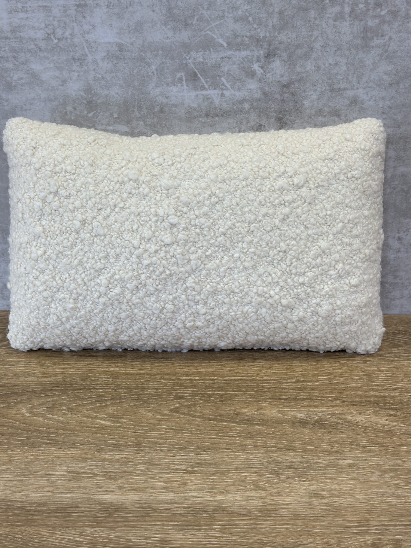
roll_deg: +1.4
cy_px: 274
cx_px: 206
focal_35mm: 48
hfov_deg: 30.3
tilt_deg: -21.7
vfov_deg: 39.7
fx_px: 760
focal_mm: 6.86
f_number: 1.78
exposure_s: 1/260
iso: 80
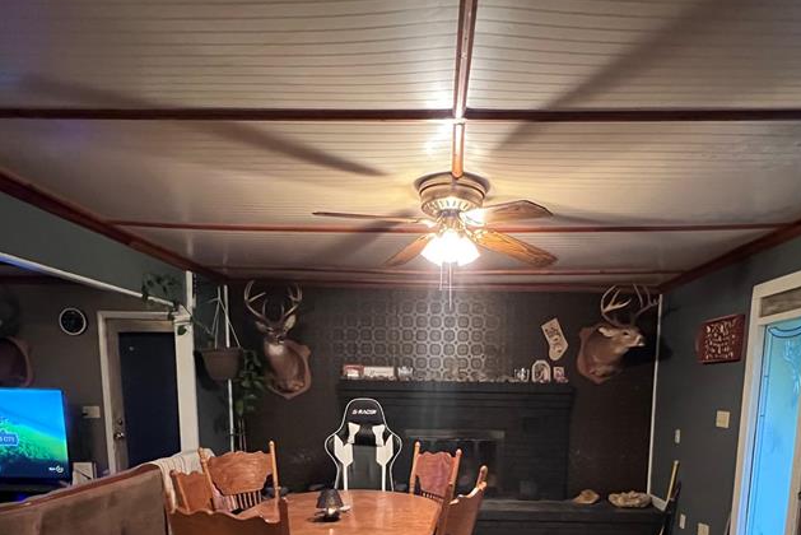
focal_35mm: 22
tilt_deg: -8.2
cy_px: 457
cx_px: 447
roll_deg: -0.7
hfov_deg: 78.3
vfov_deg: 52.0
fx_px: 490
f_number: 1.8
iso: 1000
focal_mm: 1.57
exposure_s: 1/30
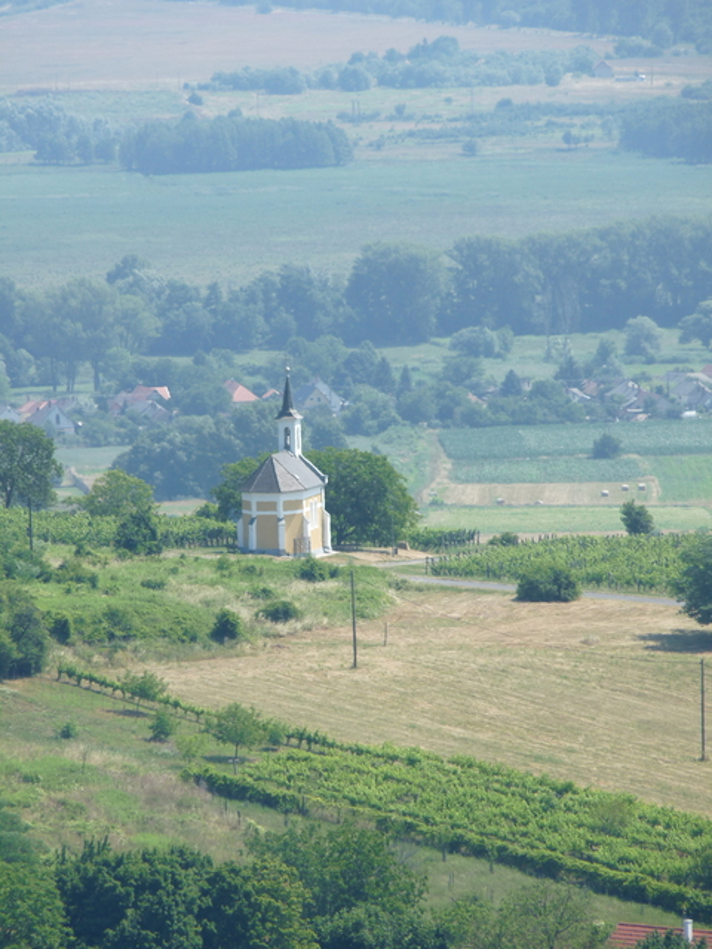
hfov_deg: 3.8
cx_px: 356
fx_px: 10613
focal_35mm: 387
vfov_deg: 5.1
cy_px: 474
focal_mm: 68.7
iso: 100
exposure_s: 1/320
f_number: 5.6
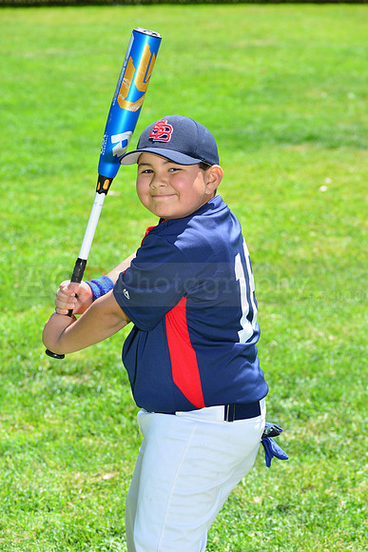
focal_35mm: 116
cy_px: 276
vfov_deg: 17.6
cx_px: 184
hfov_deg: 11.8
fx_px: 1777
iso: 200
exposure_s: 1/200
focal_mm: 116
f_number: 8
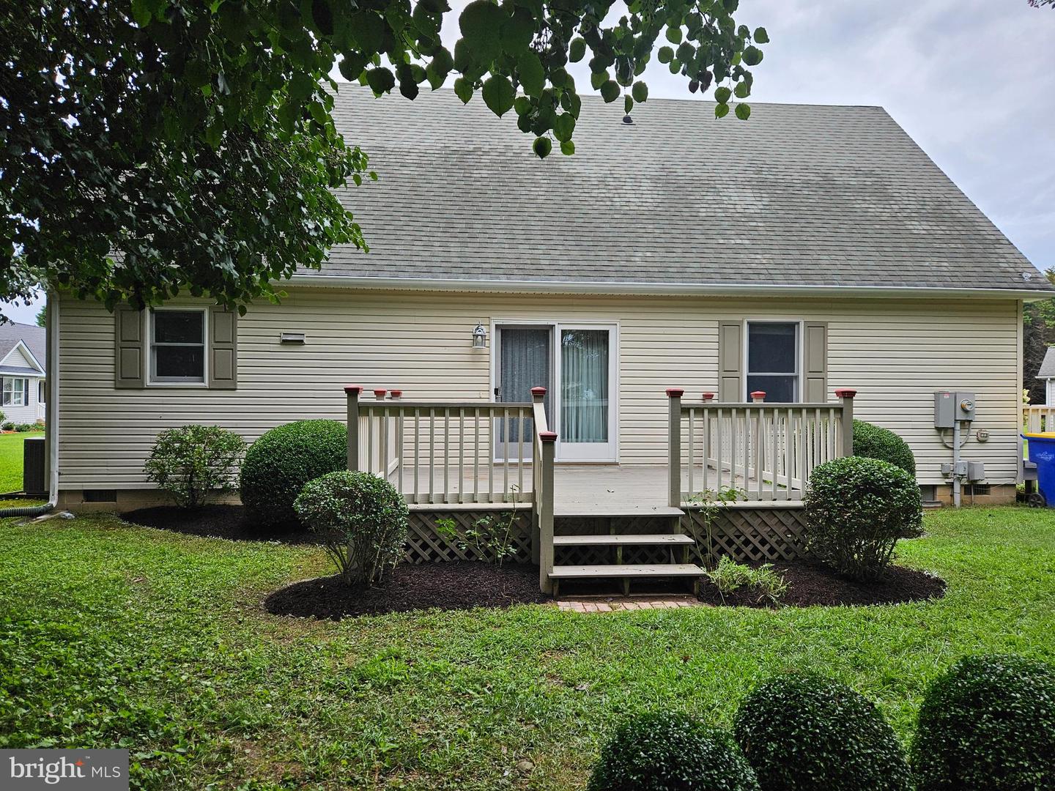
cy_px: 396
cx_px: 528
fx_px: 701
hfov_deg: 73.9
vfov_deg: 58.9
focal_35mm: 23
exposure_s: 1/375
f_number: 1.8
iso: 50
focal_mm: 5.4
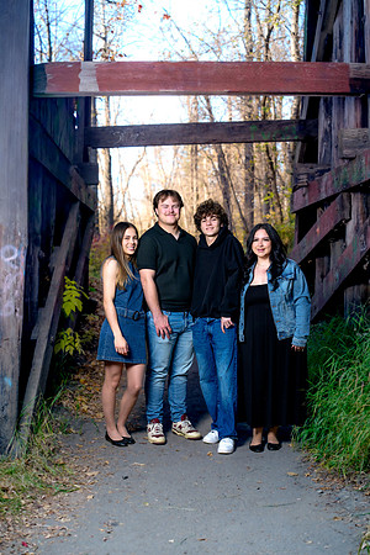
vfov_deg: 39.6
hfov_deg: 27.0
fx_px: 771
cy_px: 278
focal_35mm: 50
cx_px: 185
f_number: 3.2
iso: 400
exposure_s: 1/200
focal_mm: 50
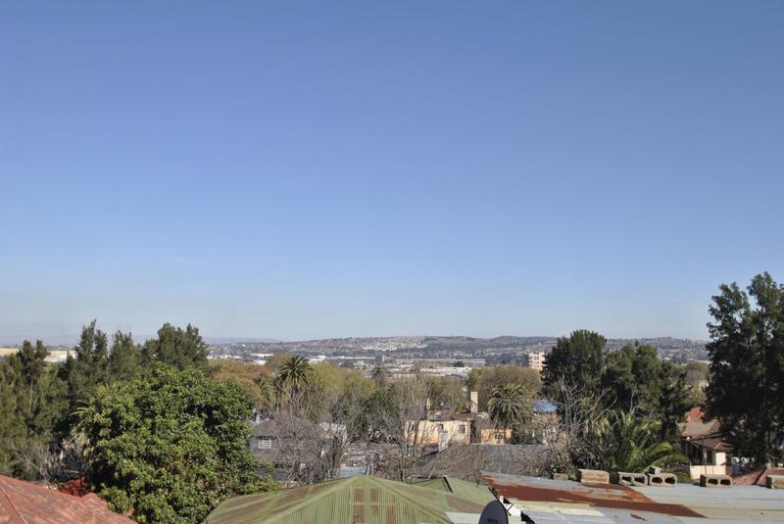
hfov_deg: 53.1
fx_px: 785
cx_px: 392
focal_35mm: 36
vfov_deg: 36.9
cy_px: 262
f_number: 8
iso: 100
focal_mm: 24
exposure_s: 1/250
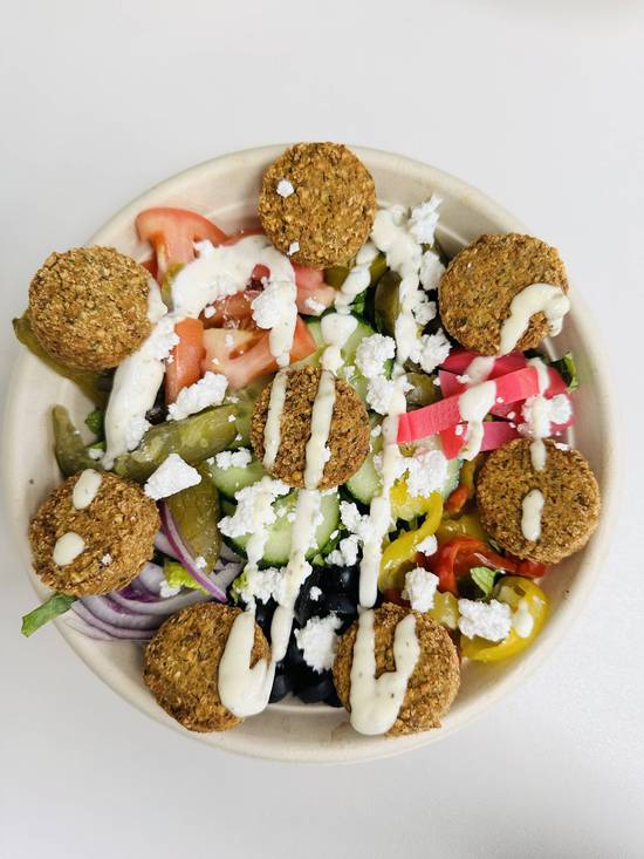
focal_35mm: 24
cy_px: 430
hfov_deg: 56.8
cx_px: 322
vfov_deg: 71.6
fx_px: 595
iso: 160
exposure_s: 1/120
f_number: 1.78
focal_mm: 6.86
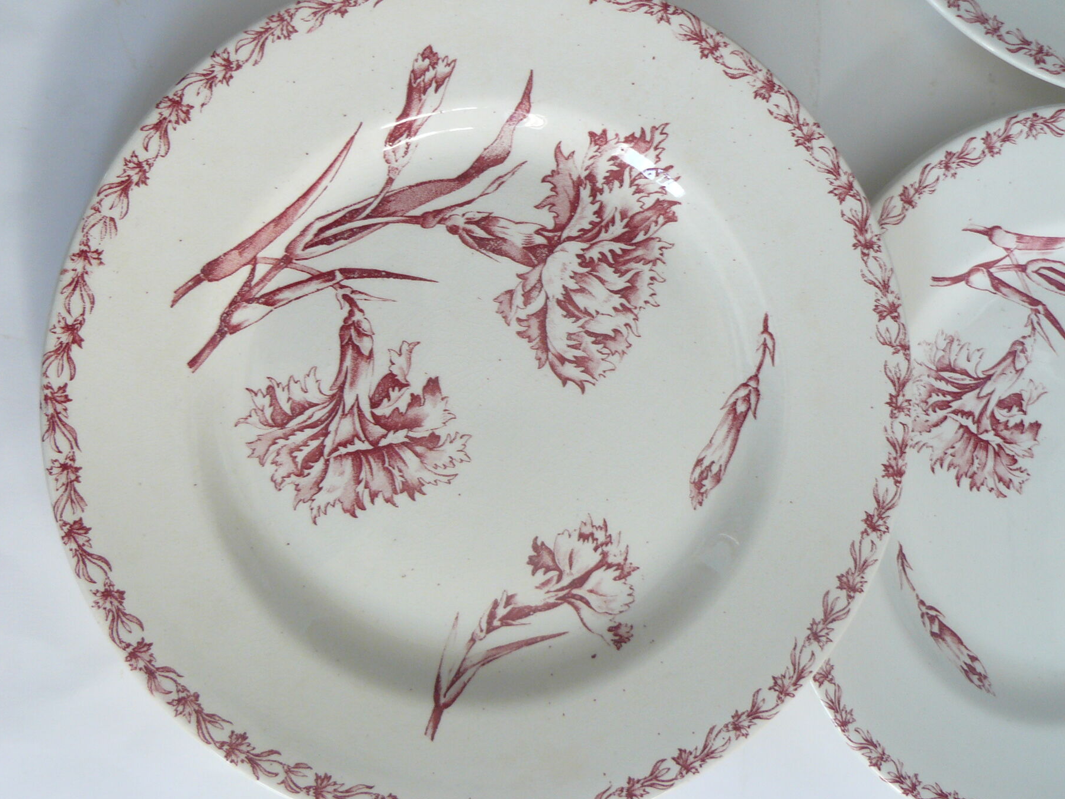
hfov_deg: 45.8
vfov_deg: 35.1
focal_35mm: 41
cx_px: 515
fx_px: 1262
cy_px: 407
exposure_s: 1/30
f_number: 2.8
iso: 125
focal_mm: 6
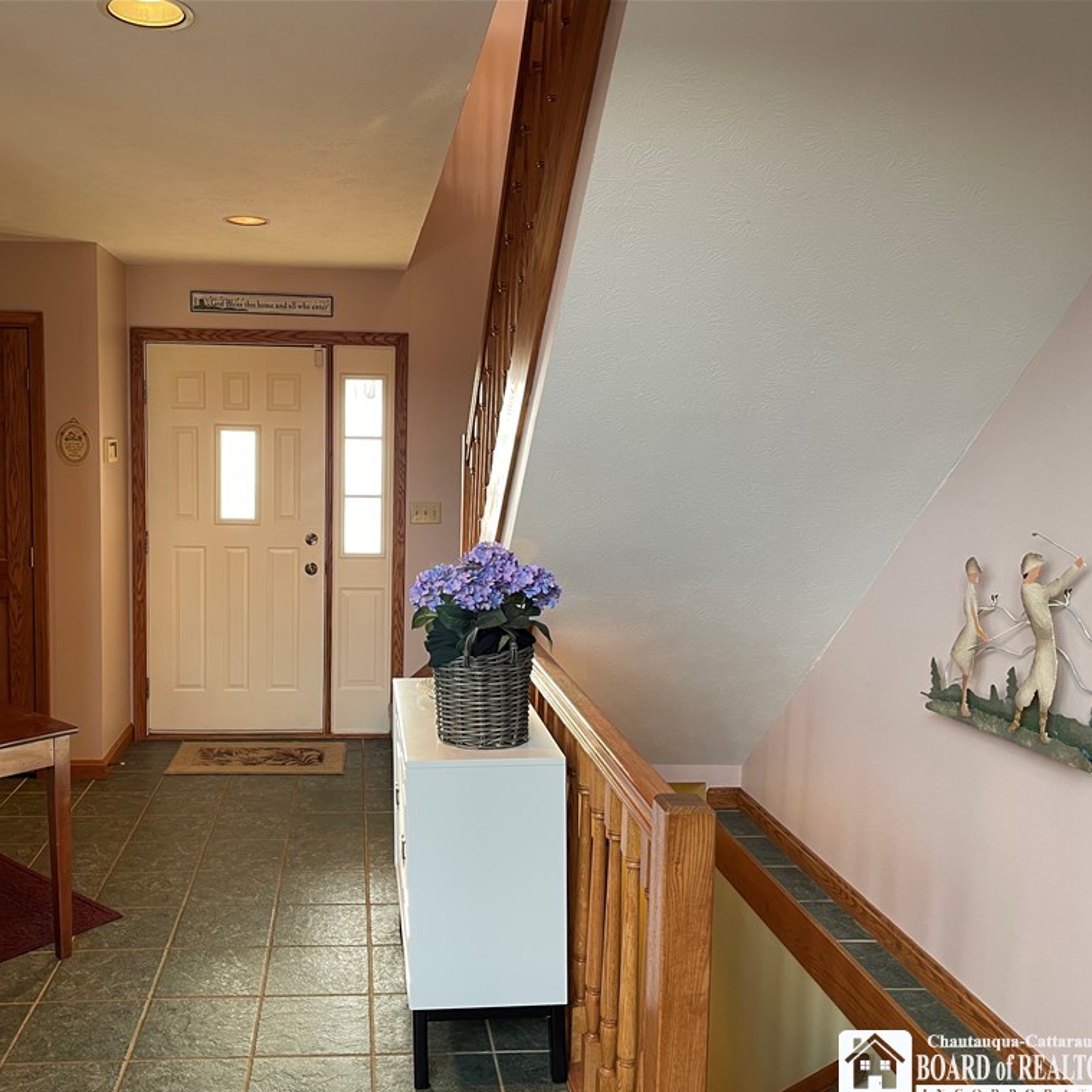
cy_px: 551
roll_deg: -0.8
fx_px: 1106
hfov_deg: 51.9
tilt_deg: -6.1
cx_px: 396
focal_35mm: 31
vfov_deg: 52.5
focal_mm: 5.1
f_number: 1.6
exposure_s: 1/60
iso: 80
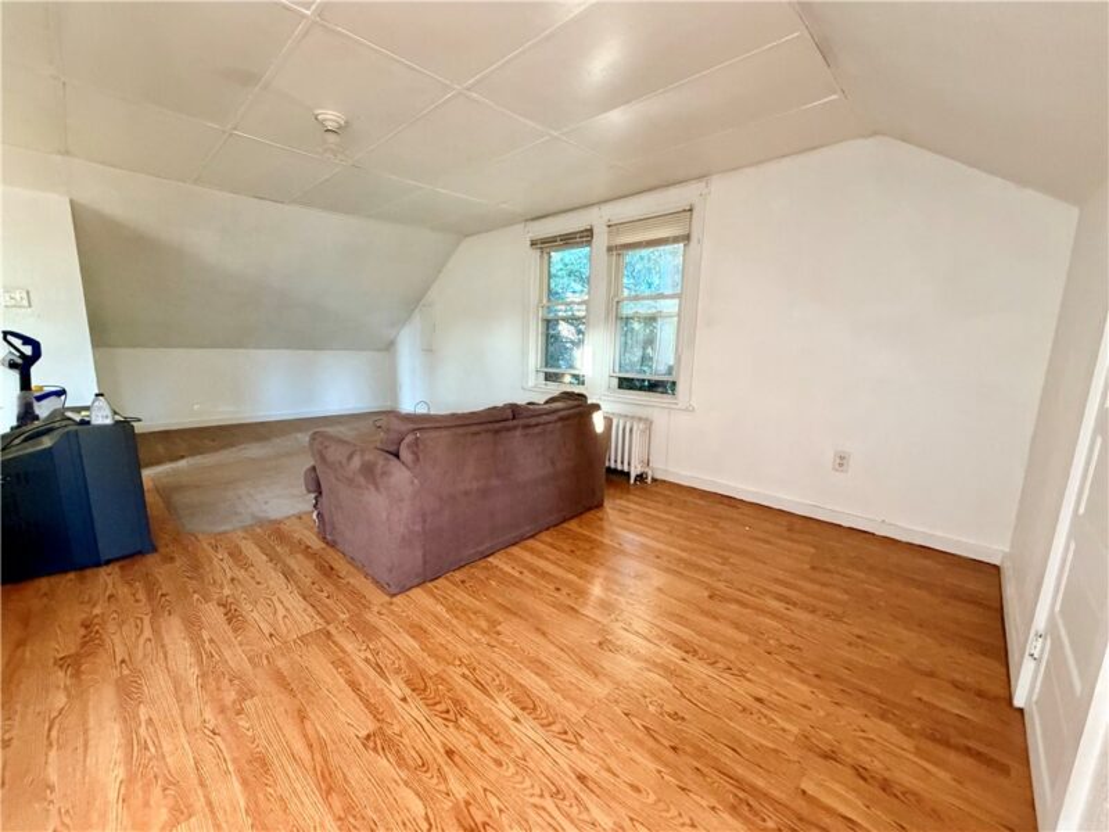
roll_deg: -1.5
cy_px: 416
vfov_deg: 85.7
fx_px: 449
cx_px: 554
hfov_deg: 102.1
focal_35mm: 14
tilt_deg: -9.5
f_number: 2.2
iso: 500
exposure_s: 1/60
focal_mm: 2.22
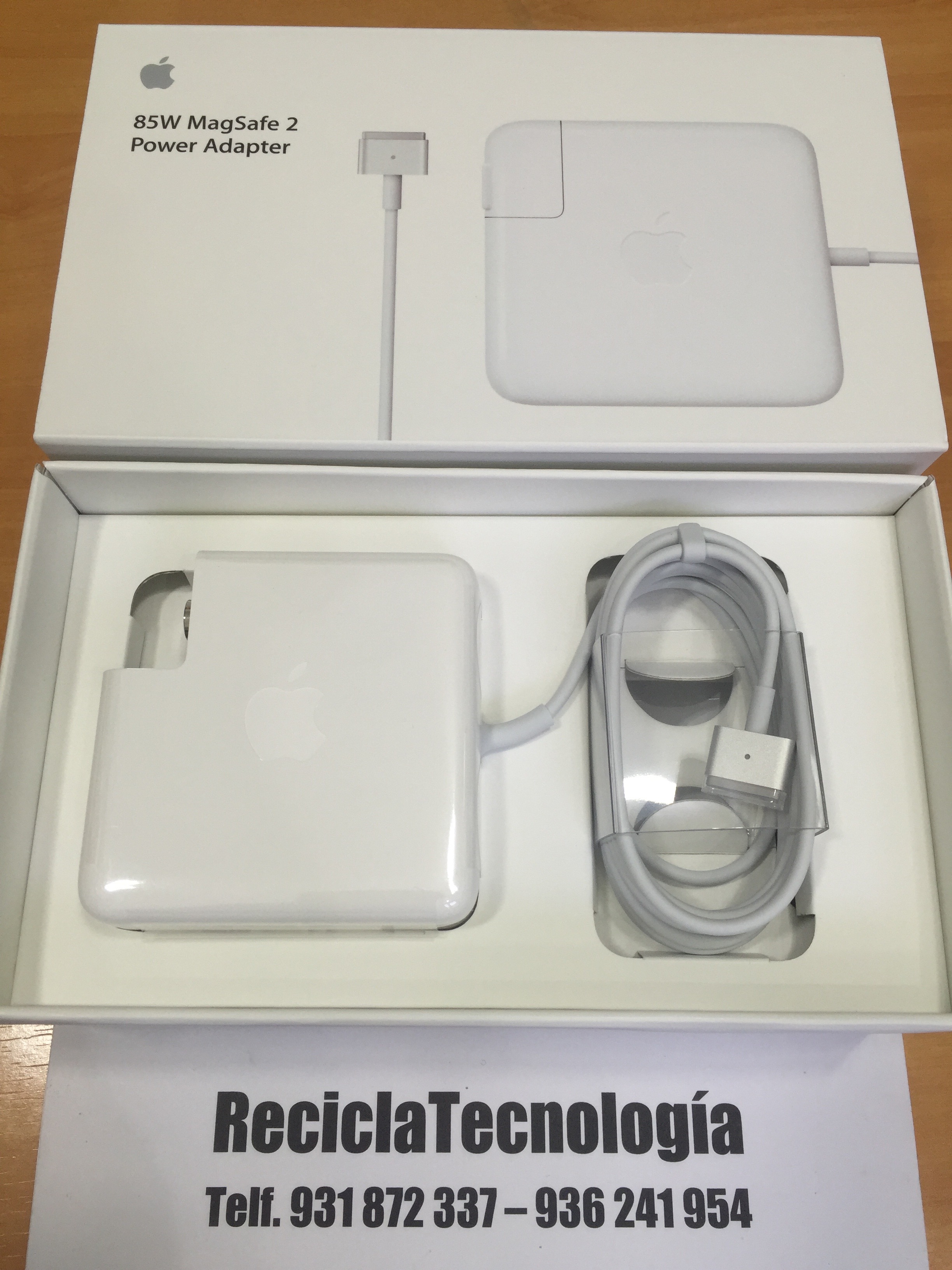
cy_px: 635
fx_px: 1063
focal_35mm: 29
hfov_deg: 48.2
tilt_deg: -70.7
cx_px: 476
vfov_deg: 61.7
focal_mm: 4.15
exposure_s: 1/100
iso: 50
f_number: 2.2
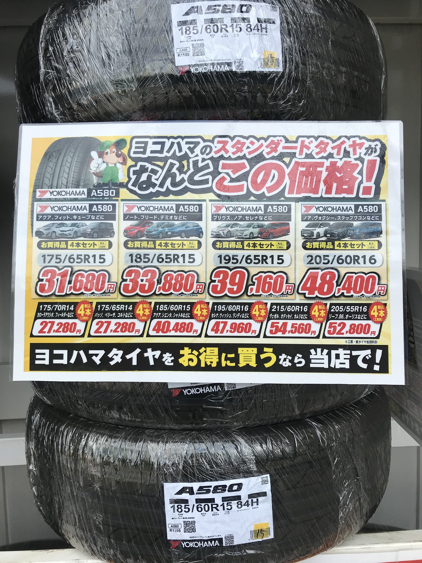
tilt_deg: -2.7
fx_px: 455
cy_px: 282
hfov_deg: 49.7
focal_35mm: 28
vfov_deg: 63.4
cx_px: 211
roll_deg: +0.3
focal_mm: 3.99
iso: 20
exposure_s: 1/912
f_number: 1.8
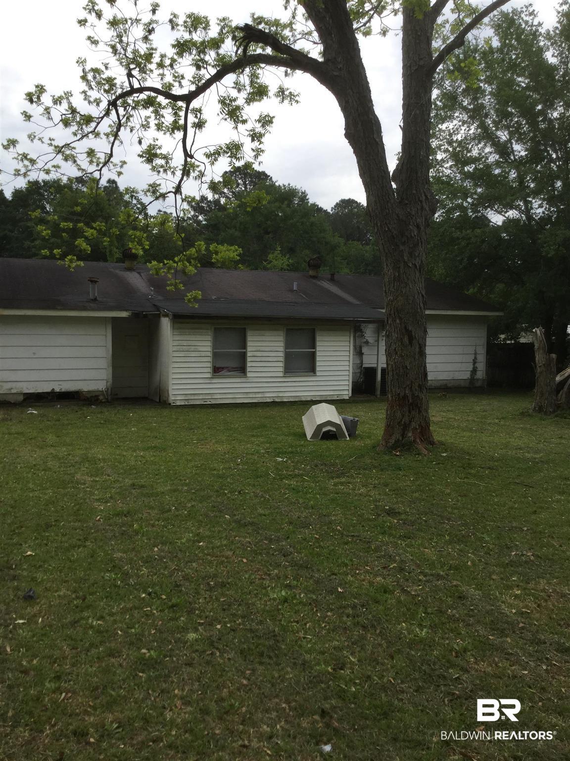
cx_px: 285
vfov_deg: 58.4
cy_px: 380
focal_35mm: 31
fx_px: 681
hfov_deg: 45.4
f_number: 2.4
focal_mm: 3.3
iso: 25
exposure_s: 1/886
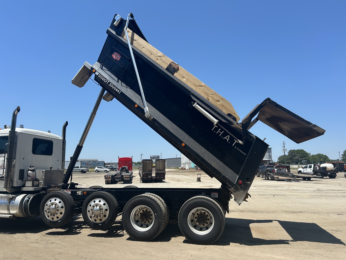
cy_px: 130
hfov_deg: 67.3
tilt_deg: +8.1
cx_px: 173
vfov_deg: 53.1
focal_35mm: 26
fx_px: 260
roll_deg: +0.5
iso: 50
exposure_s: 1/4115
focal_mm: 5.7
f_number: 1.5
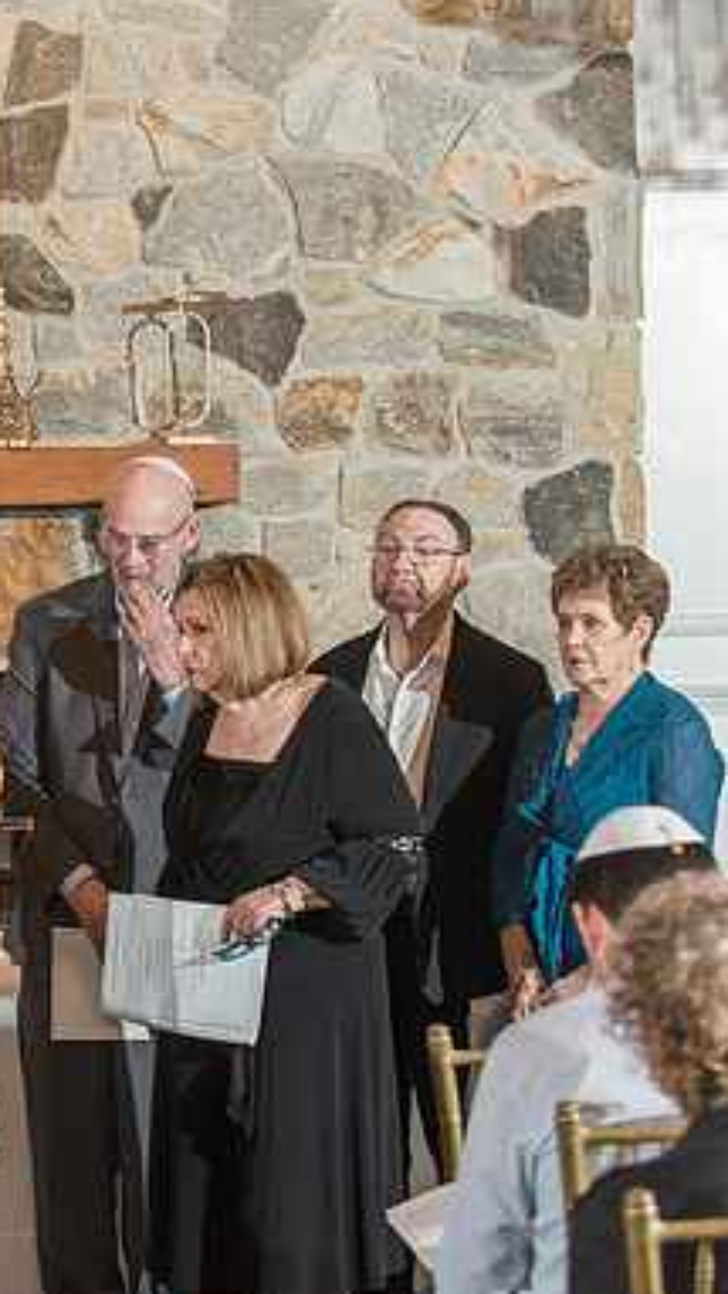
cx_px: -227
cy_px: 645
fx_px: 4254
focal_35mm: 124
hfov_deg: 9.6
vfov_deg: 17.3
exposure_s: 1/125
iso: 1250
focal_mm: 78
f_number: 4.5
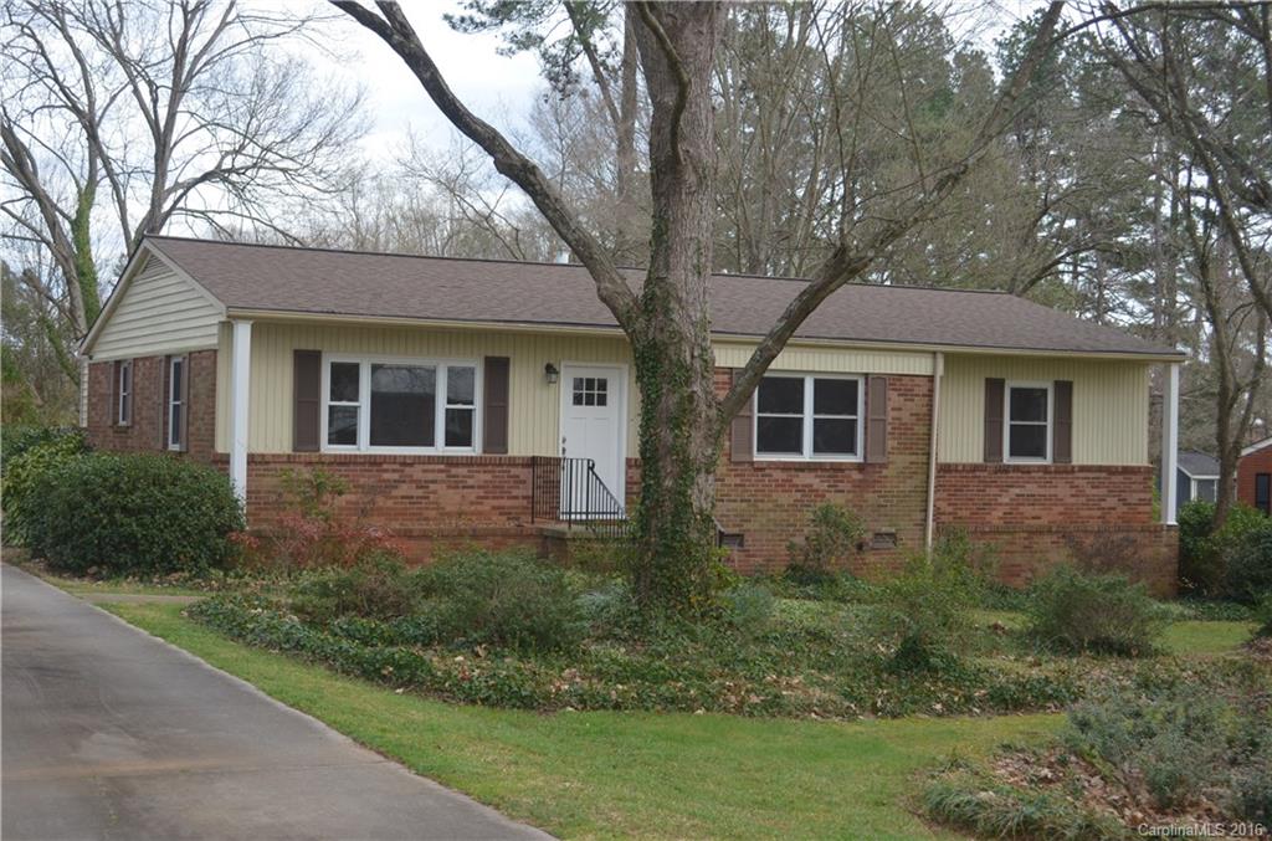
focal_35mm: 52
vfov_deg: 25.6
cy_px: 420
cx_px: 636
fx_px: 1850
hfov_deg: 37.9
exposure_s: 1/500
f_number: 5
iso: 400
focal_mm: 35
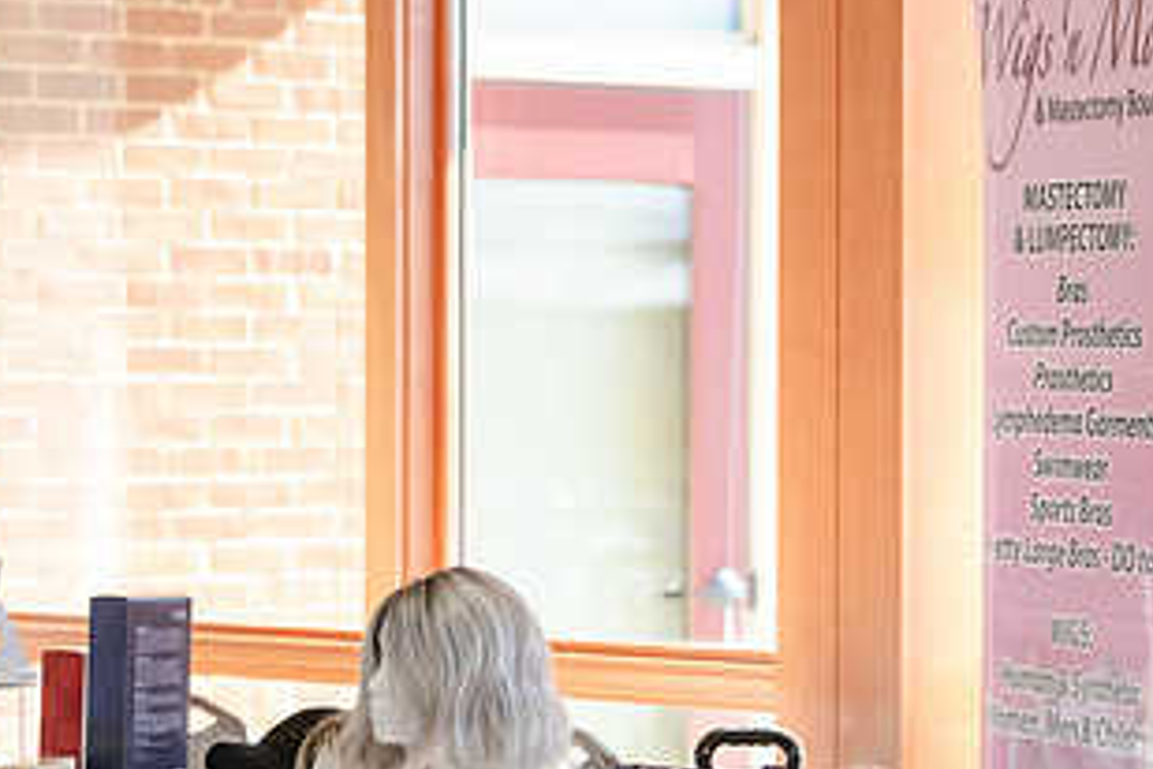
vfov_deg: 7.8
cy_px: 454
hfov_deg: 11.6
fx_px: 5668
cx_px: 970
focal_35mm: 177
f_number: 2.8
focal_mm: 92
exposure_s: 1/3200
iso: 4000
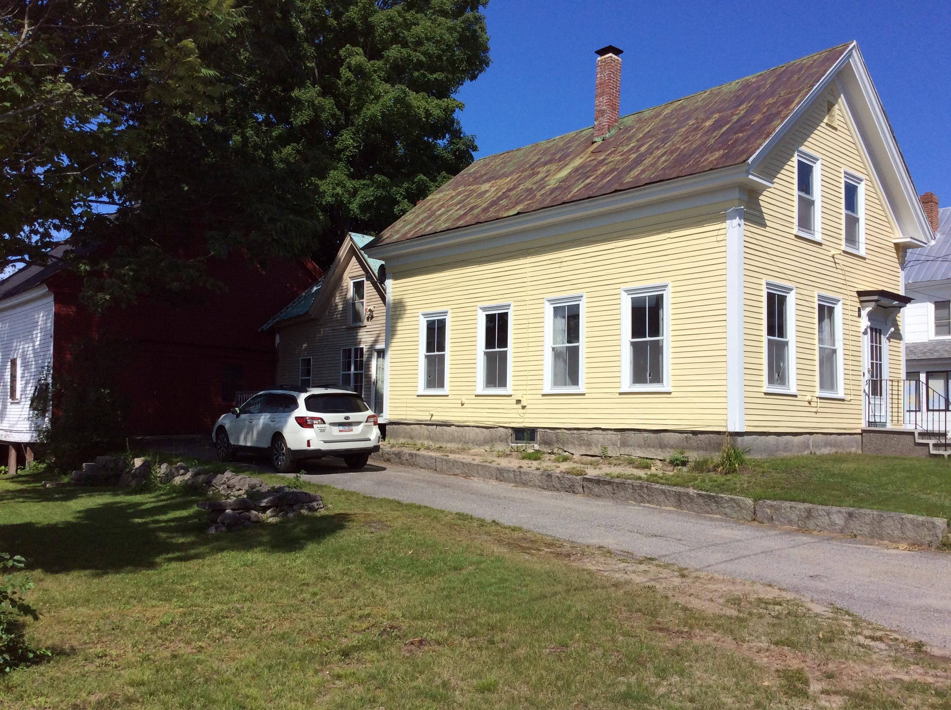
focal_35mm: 32
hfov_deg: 56.9
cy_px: 355
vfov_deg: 44.1
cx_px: 476
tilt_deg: +5.3
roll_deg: -0.9
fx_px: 878
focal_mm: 3.3
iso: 32
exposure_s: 1/2045
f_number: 2.4
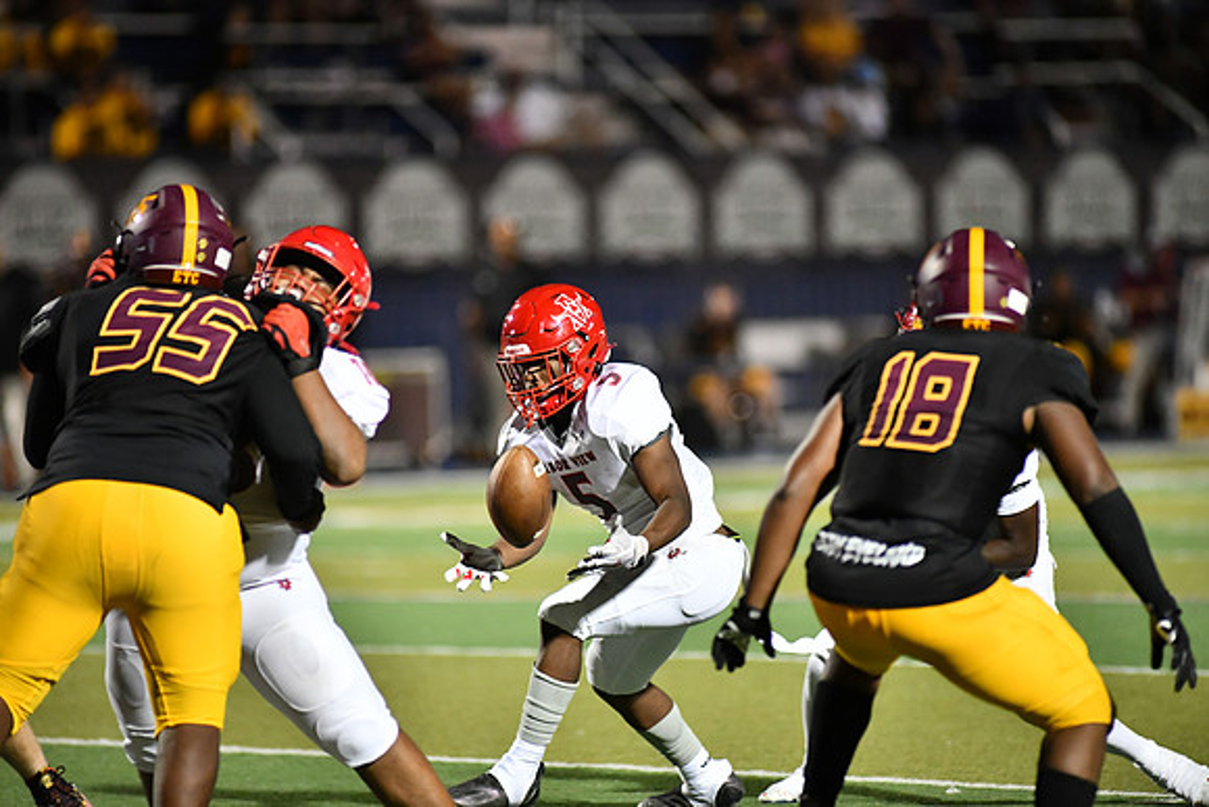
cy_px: 404
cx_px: 604
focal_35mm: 300
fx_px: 10077
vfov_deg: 4.6
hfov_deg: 6.9
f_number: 2.8
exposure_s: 1/1000
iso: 5600
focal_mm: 300
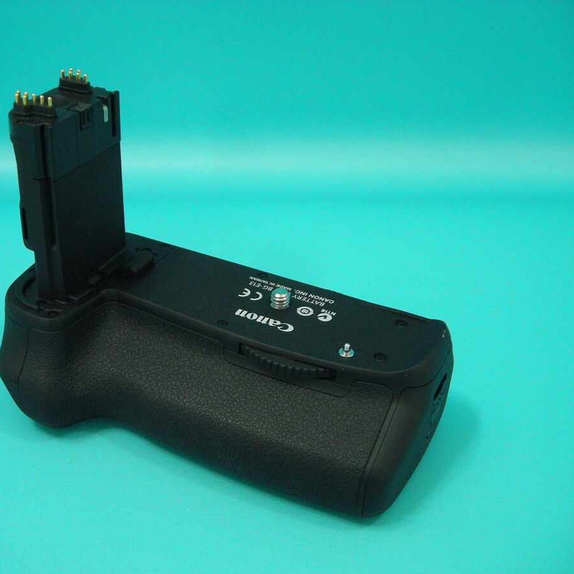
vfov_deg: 37.6
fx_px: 844
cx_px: 234
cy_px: 288
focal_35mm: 45
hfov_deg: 37.4
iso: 200
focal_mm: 6.3
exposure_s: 1/18.5
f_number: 3.2
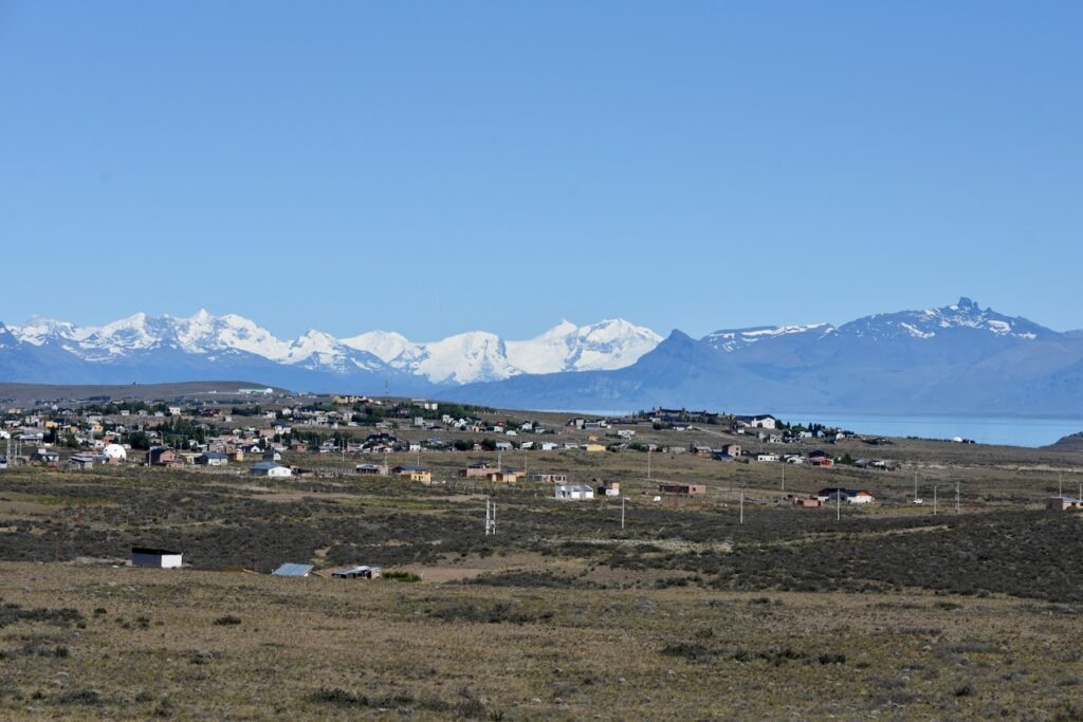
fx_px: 3309
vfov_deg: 12.5
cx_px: 542
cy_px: 361
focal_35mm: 110
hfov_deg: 18.6
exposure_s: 1/1600
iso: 250
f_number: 9
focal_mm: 110
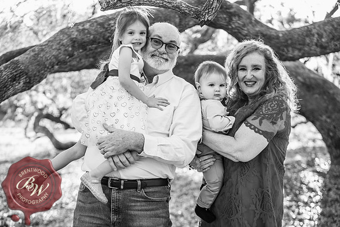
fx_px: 661
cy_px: 114
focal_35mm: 70
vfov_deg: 19.5
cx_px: 170
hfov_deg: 28.8
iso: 200
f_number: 3.5
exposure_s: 1/125
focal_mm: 70
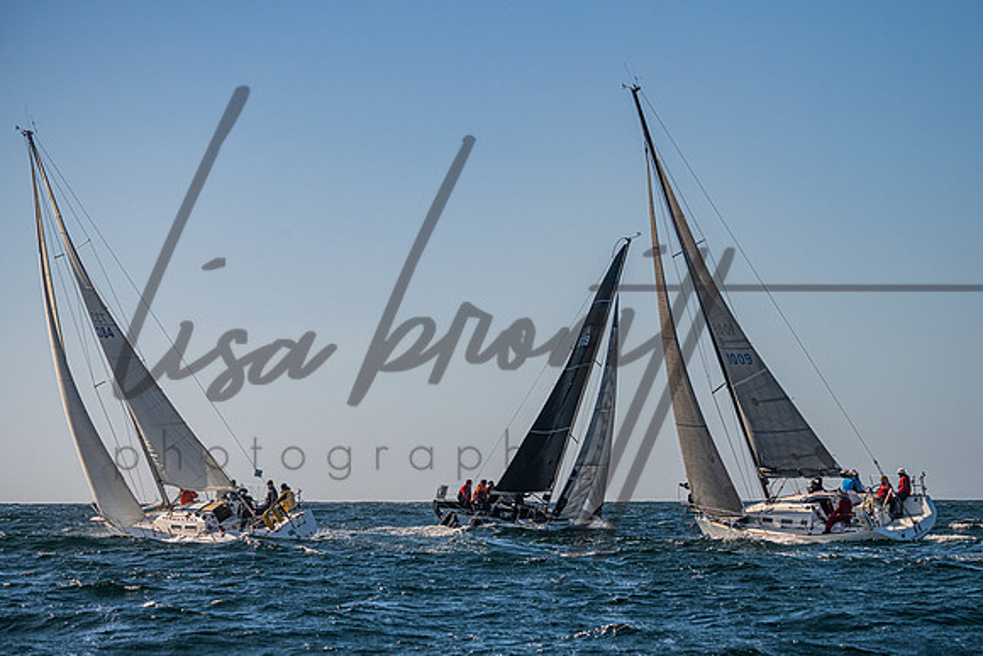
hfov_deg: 15.0
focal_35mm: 137
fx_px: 3744
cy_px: 340
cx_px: 539
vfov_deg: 10.0
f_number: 6.3
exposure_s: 1/5000
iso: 400
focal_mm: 125
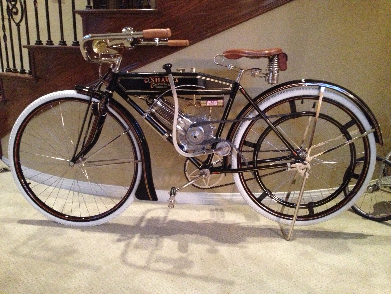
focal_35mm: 35
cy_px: 147
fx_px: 395
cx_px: 196
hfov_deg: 52.6
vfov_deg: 40.7
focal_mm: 4.28
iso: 800
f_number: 2.4
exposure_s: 1/15
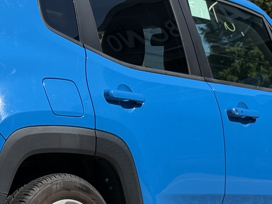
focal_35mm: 143
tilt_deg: +2.1
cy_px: 137
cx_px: 62
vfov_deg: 10.4
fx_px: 1124
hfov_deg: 13.7
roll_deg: -0.8
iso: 80
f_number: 1.78
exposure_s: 1/4587
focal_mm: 6.76
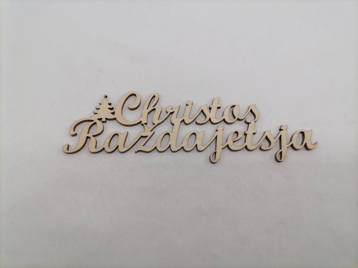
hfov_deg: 65.3
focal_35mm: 27
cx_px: 179
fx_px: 279
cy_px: 134
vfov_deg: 51.4
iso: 50
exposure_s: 1/247
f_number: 1.8
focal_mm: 5.4
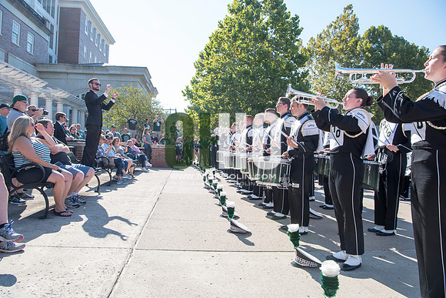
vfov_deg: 53.2
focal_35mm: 24
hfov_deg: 73.7
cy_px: 149
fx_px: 297
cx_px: 223
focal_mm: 24
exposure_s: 1/125
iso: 125
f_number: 9
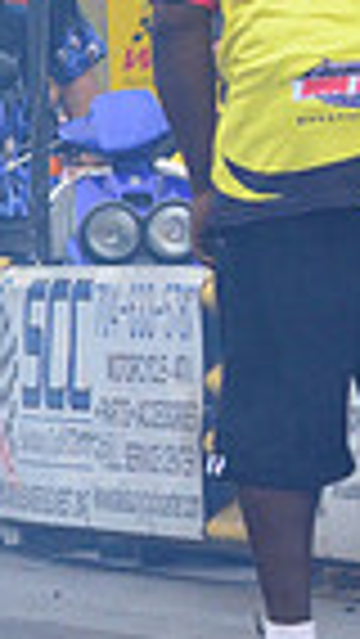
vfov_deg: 2.5
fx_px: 14681
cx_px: -904
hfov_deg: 1.4
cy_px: 328
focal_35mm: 866
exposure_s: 1/1250
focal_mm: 135
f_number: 9
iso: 1000
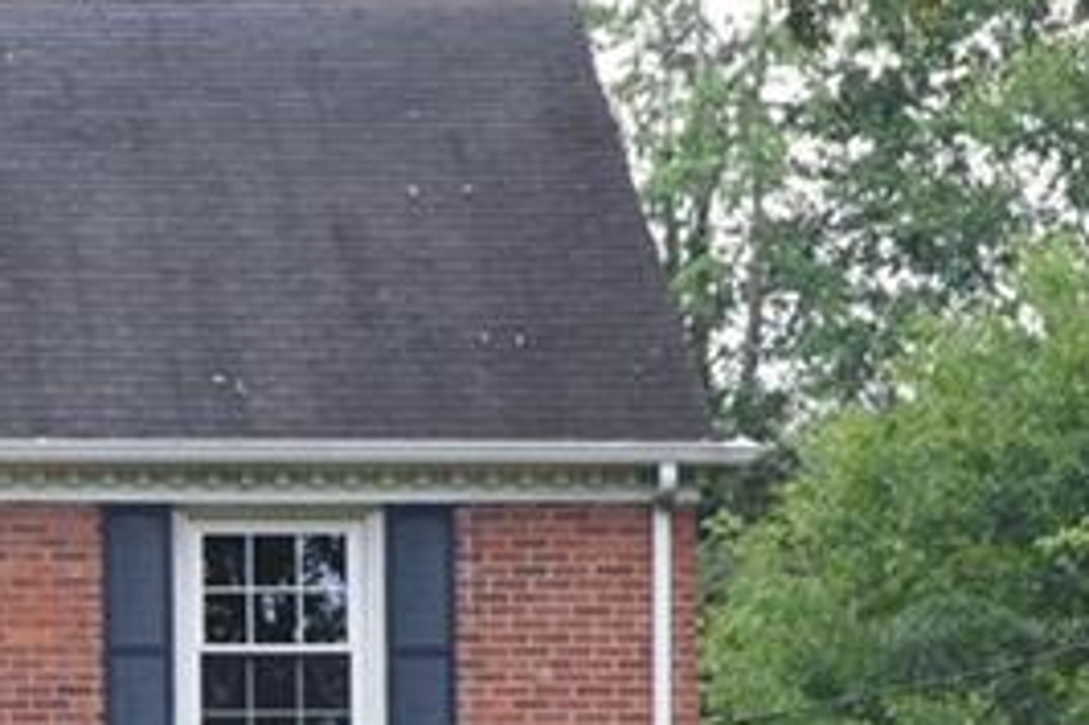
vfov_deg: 6.9
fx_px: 5925
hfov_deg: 10.3
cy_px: 922
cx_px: -282
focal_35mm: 196
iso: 400
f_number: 8
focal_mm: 34
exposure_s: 1/80
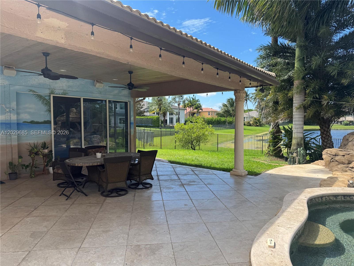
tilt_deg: -3.2
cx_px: 177
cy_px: 133
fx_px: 245
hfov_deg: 71.6
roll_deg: +0.0
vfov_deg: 56.8
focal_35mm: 24
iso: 80
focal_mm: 6.76
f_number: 1.78
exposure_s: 1/2041
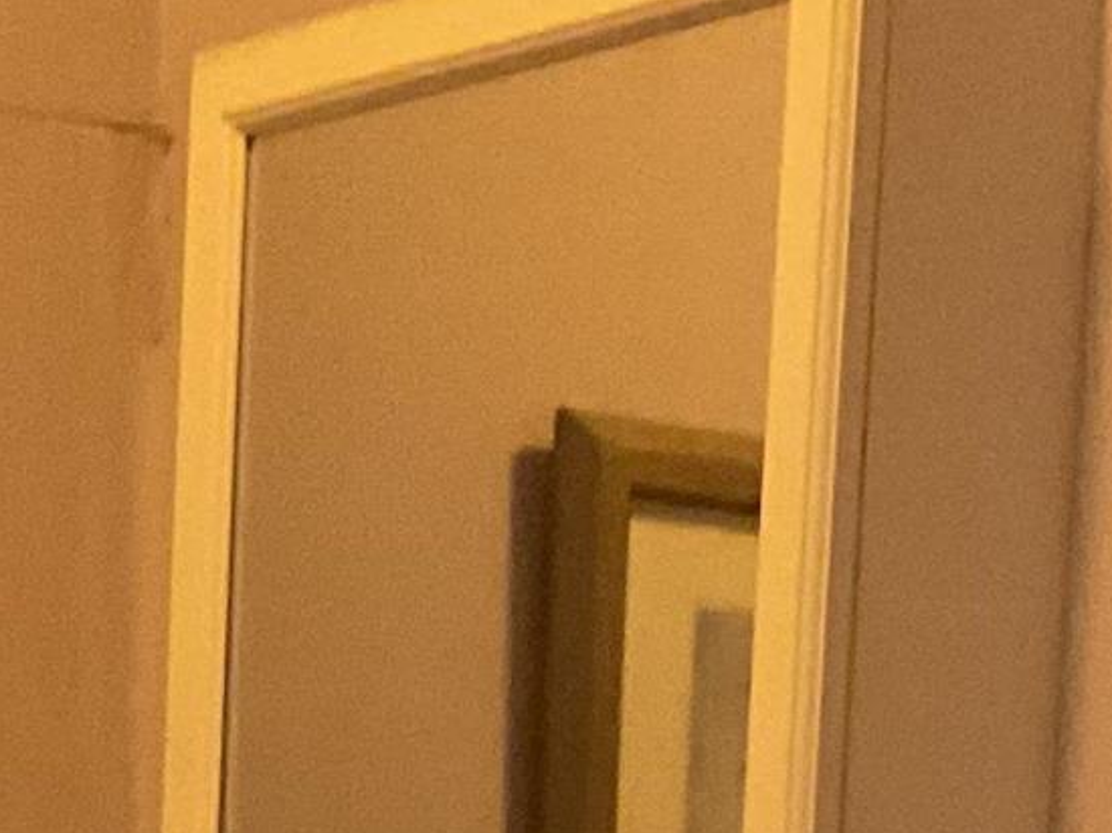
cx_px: 220
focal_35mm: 162
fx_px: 5202
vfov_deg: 8.6
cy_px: 1795
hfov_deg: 12.2
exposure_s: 1/40
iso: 320
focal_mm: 3
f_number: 1.8
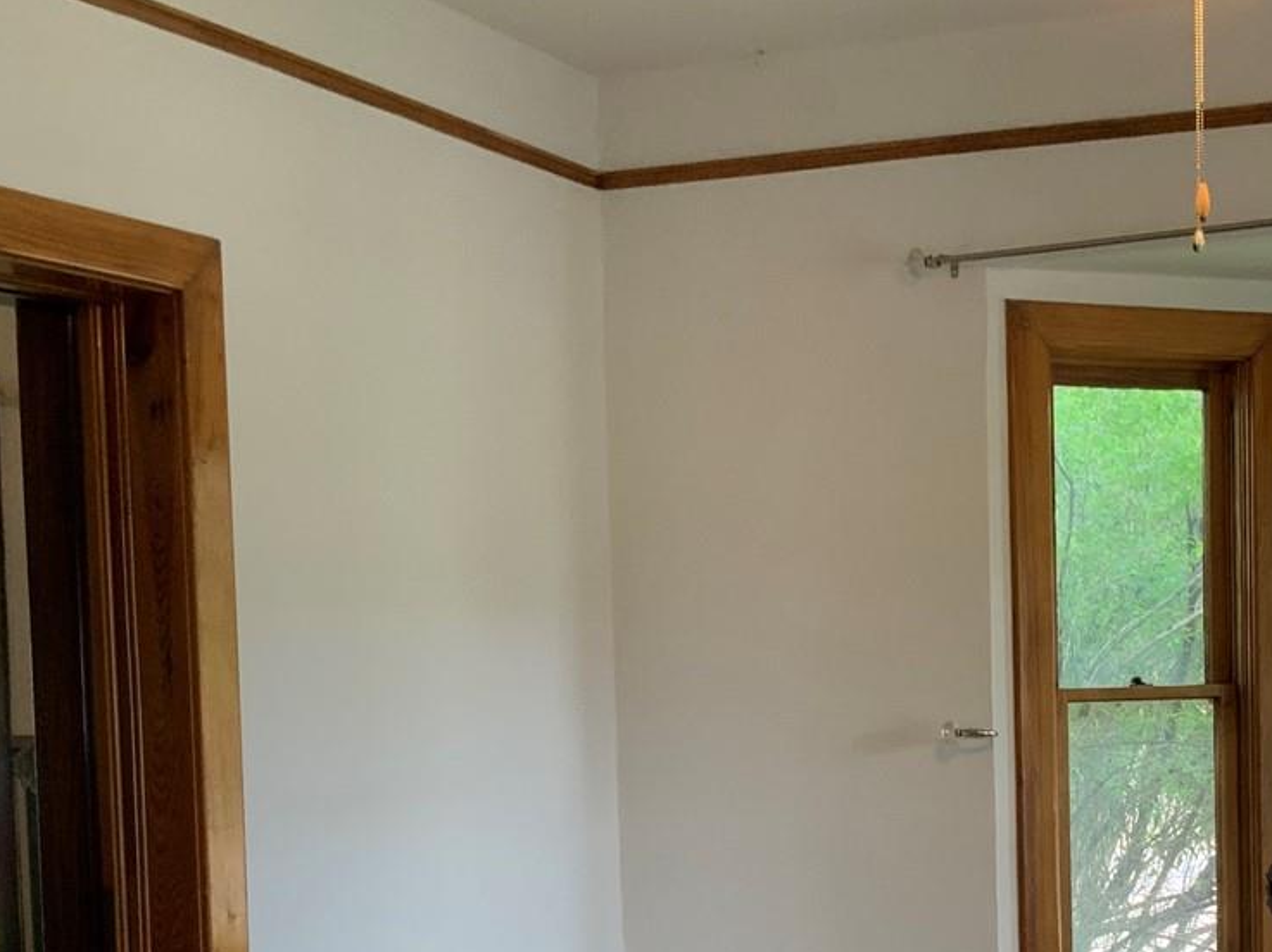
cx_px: 960
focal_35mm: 63
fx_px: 2314
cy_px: 809
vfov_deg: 22.8
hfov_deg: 30.2
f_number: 1.8
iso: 64
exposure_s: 1/60
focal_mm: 3
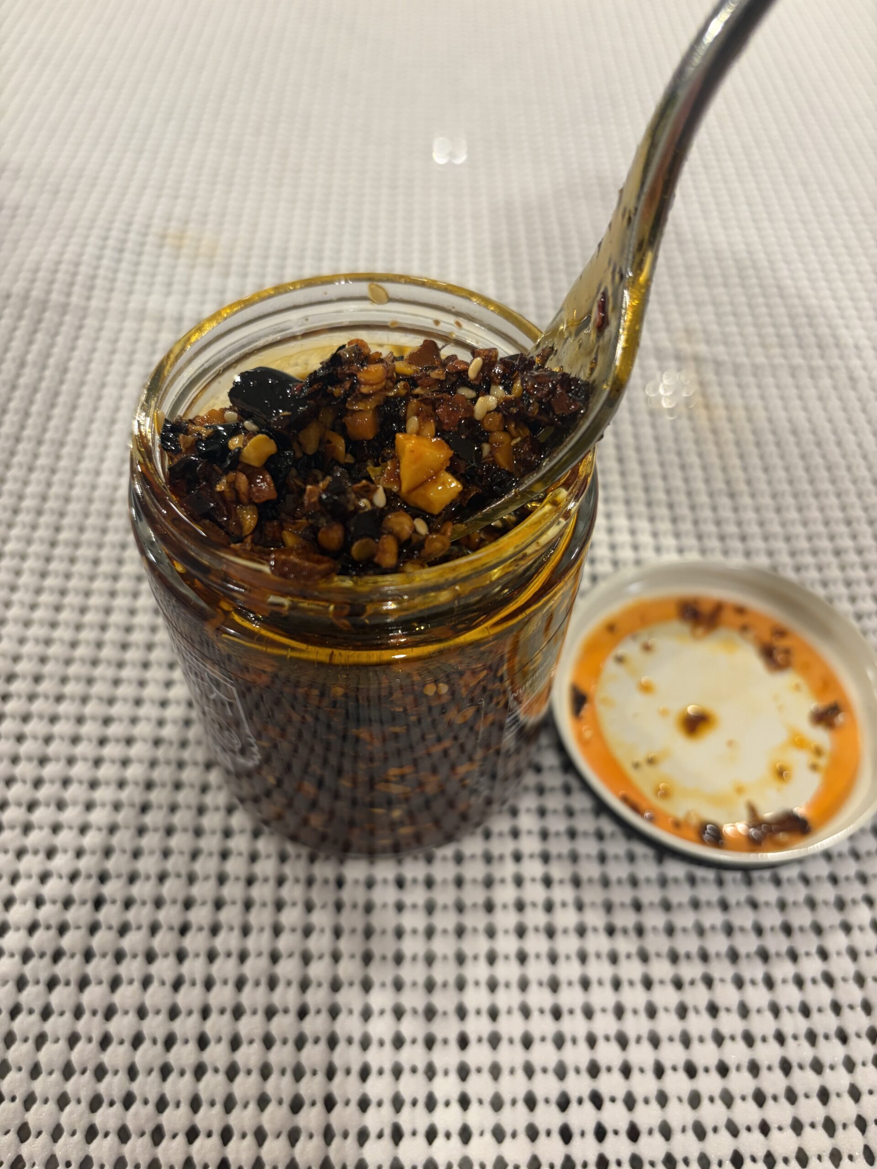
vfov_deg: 67.3
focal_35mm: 26
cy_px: 584
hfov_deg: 53.1
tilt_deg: -53.1
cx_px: 438
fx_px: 878
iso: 160
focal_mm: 5.96
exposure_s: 1/60
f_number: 1.6
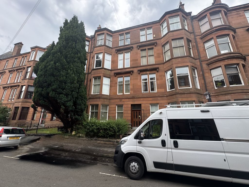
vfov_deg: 85.7
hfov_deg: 102.1
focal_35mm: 14
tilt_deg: +16.2
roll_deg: -0.3
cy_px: 94
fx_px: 101
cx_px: 124
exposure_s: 1/262
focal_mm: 2.22
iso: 40
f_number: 2.2
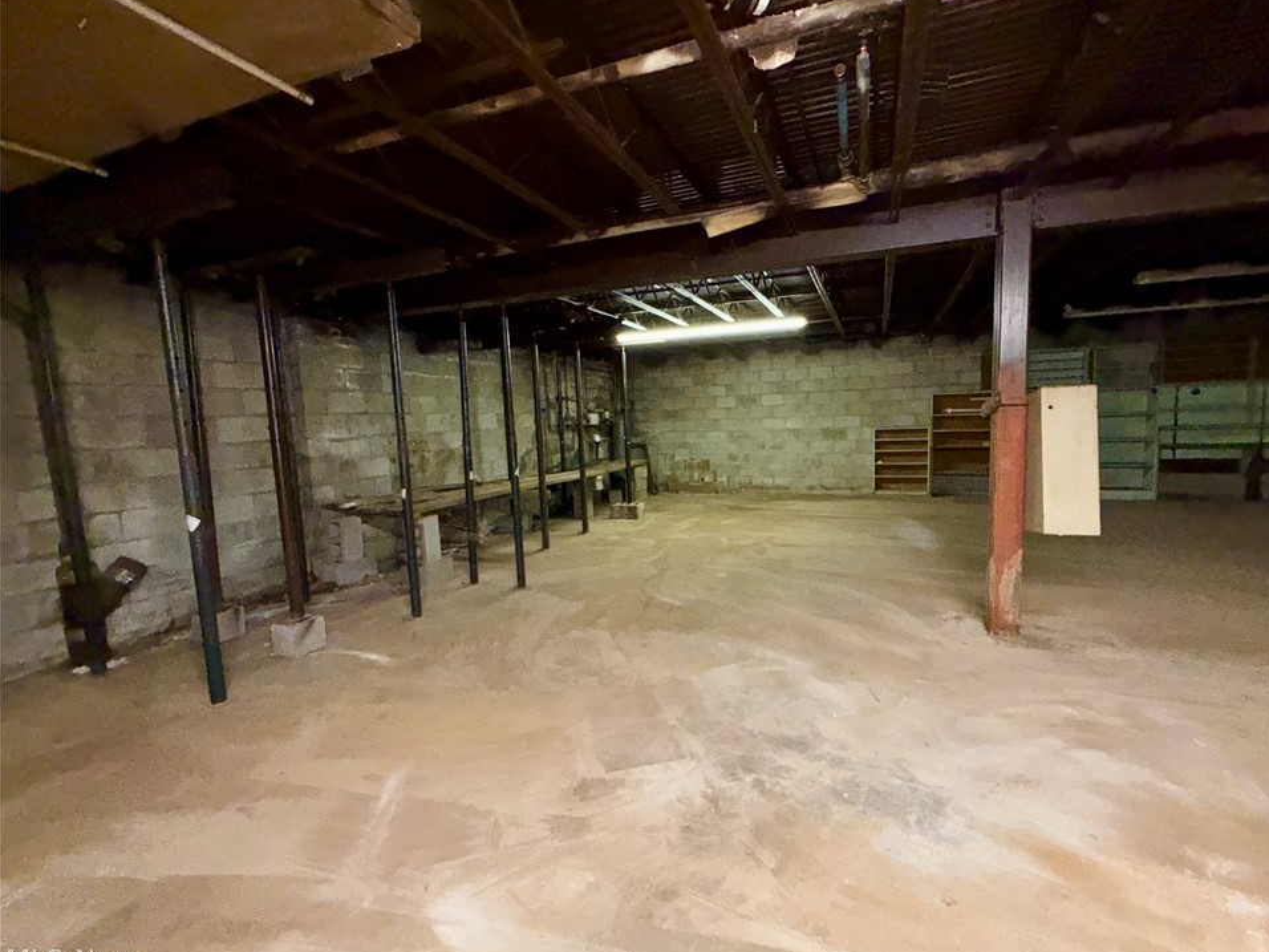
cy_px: 473
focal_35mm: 15
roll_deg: +2.0
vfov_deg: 81.7
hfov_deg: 98.0
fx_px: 550
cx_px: 678
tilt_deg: -6.2
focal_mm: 2.22
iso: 500
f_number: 2.2
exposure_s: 1/40
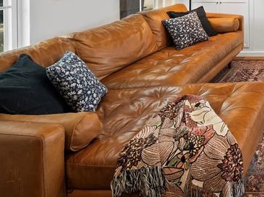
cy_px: -32
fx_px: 267
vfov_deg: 33.9
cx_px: 341
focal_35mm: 35
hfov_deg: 35.8
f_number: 9
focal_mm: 13
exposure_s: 3.2
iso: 200
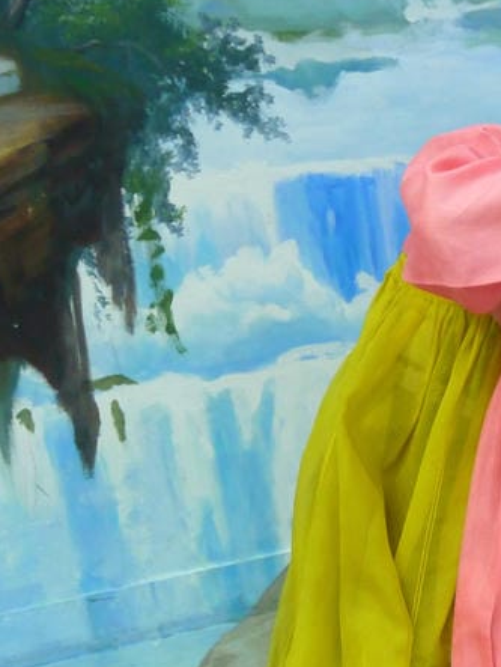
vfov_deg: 21.1
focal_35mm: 92
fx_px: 1773
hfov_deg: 14.6
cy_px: 509
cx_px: 829
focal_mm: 17
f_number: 4.1
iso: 800
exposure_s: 1/60
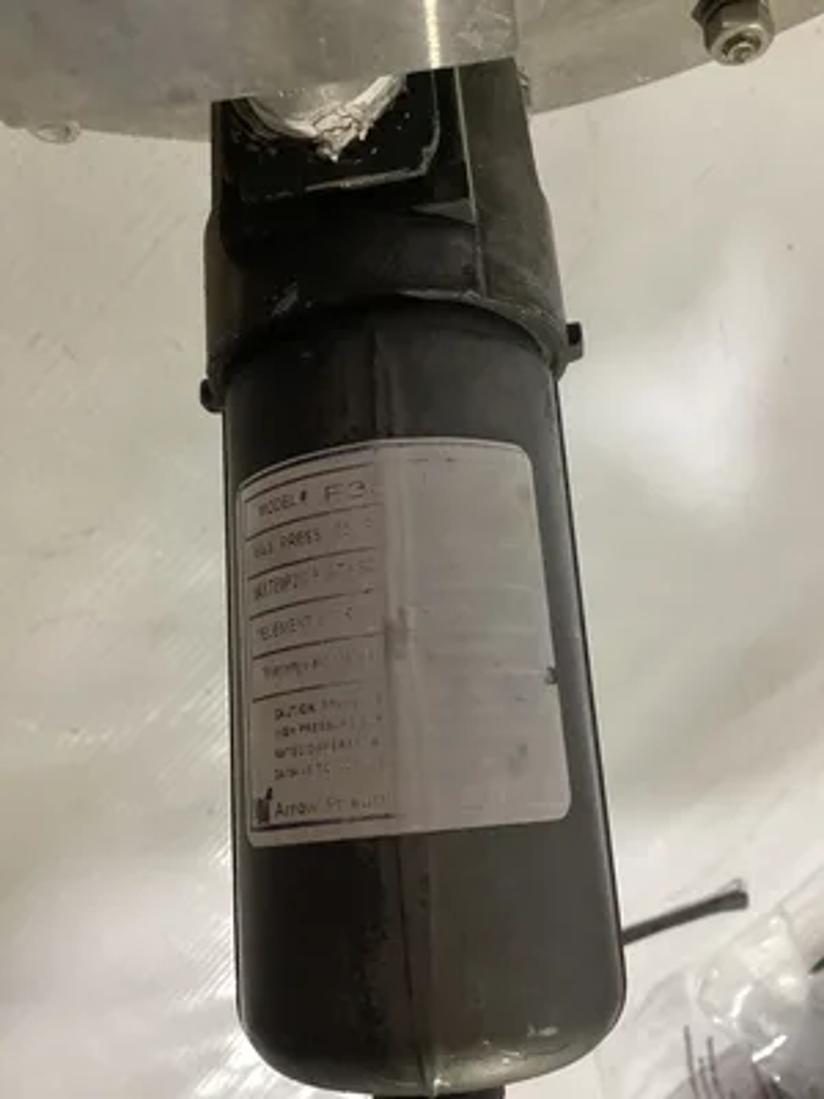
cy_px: 550
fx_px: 984
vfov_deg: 58.4
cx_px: 412
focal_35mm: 31
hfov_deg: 45.4
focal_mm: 3.3
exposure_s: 1/50
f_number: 2.4
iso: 320
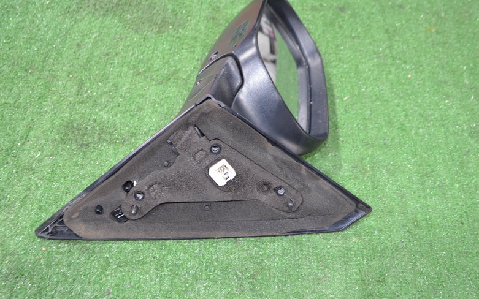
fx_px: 470
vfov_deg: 35.3
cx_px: 236
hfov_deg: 54.0
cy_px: 173
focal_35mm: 36
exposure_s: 1/60
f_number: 3.5
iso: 1100
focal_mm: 18
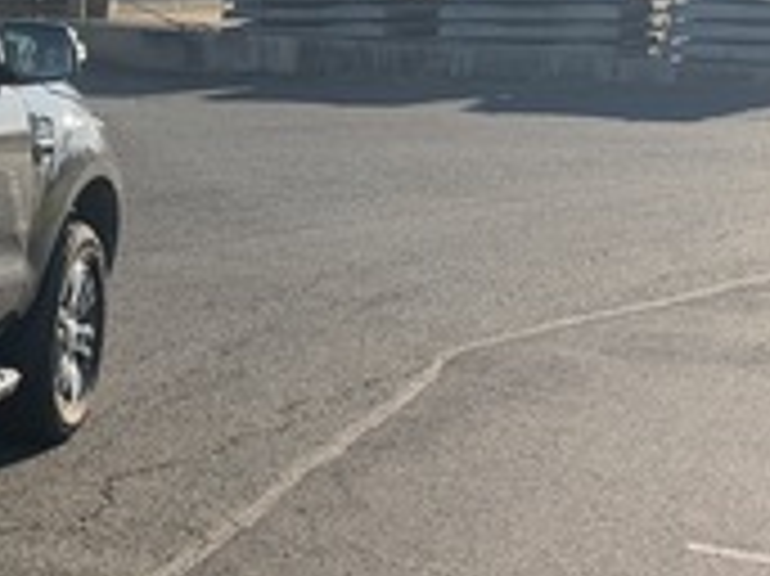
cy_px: 292
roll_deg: +1.0
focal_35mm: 90
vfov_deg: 16.4
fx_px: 2001
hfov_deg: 17.8
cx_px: -585
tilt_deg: -7.3
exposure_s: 1/3425
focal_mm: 6.76
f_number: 1.78
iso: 100
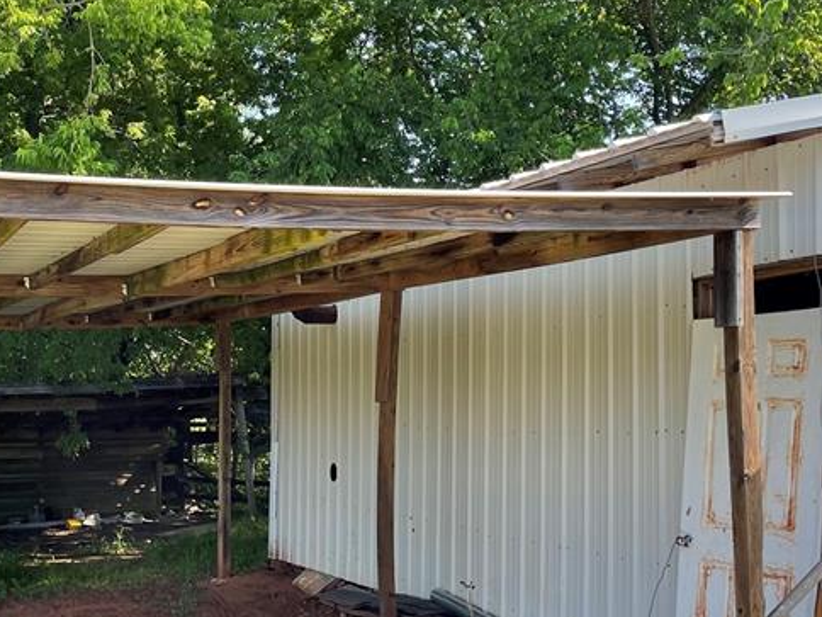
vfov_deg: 26.5
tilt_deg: +3.3
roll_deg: -1.5
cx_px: 224
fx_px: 1306
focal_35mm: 55
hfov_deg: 34.3
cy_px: 372
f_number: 1.6
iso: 32
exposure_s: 1/500
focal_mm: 4.2
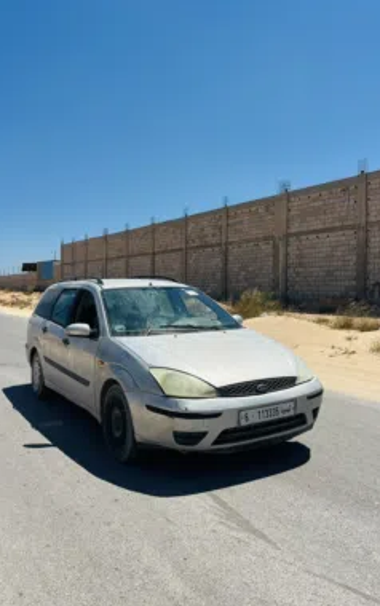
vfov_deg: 64.6
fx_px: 480
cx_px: 188
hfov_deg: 43.2
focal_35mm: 29
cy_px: 292
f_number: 1.5
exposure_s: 1/8000
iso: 50
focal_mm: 5.7
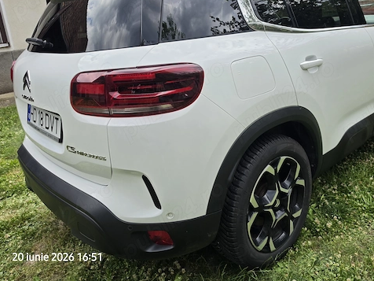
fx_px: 313
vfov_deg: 47.9
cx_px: 228
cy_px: 109
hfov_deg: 61.0
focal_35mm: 29
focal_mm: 6.5
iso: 64
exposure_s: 1/3177
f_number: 1.4
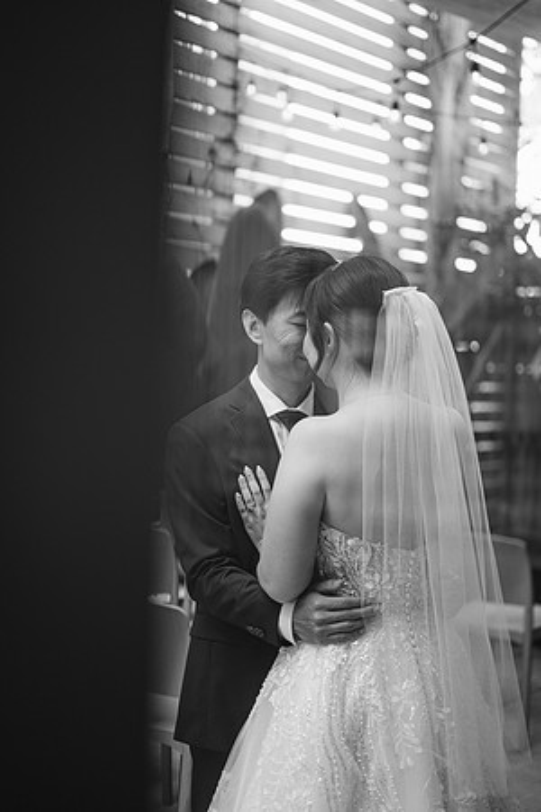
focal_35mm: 50
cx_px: 270
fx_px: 1127
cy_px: 406
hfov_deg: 27.0
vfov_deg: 39.6
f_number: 1.8
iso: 80
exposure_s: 1/125
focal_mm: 50
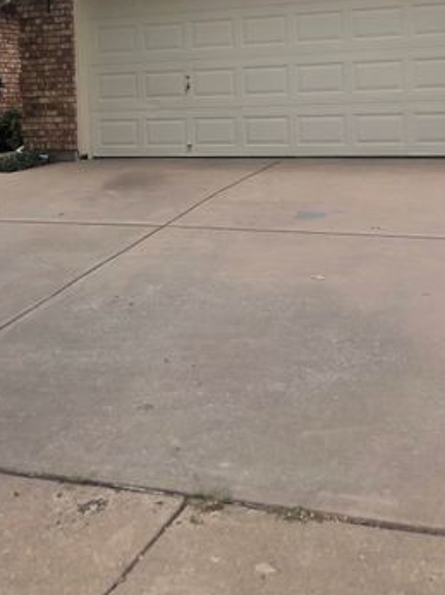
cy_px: 113
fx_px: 927
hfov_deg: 26.8
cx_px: 149
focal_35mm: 54
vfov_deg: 34.4
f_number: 1.8
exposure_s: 1/1171
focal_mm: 3.99
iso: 20
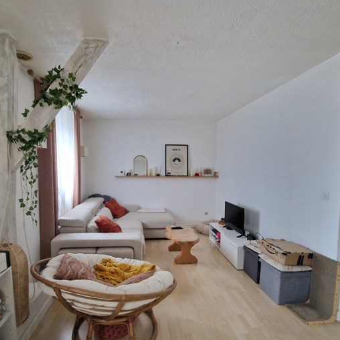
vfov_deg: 80.6
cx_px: 150
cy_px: 184
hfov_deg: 80.4
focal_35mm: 18
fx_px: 200
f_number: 2.2
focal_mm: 2.2
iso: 1600
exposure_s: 1/25
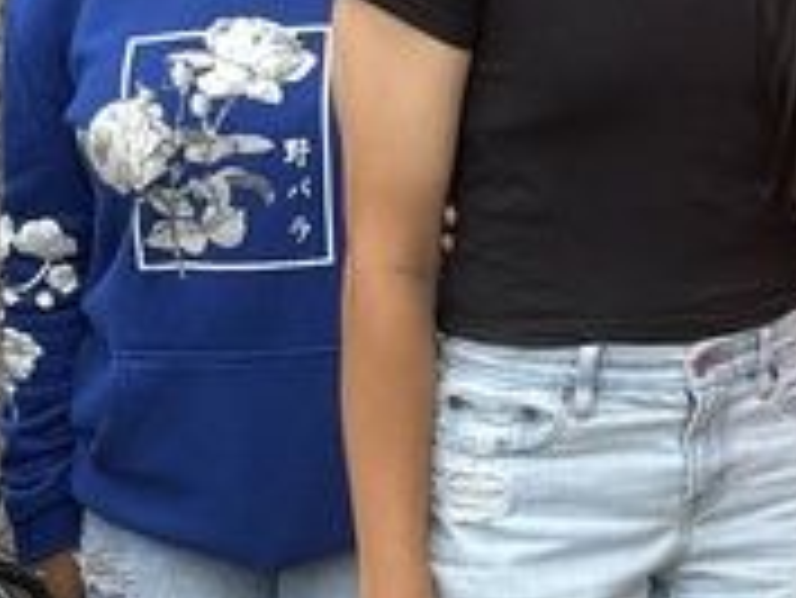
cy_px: 99
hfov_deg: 13.4
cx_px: 1187
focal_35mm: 139
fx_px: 3198
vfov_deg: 10.6
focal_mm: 6.86
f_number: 1.78
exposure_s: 1/398
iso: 80
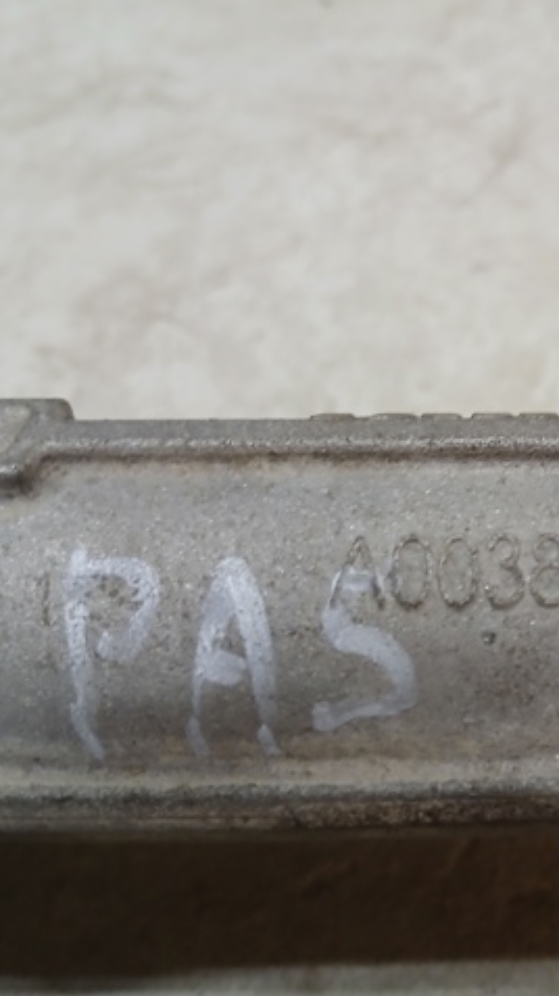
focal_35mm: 38
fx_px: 1002
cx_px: 536
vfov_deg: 52.8
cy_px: 498
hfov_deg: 29.5
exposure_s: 1/25
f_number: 1.8
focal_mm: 3.98
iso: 320
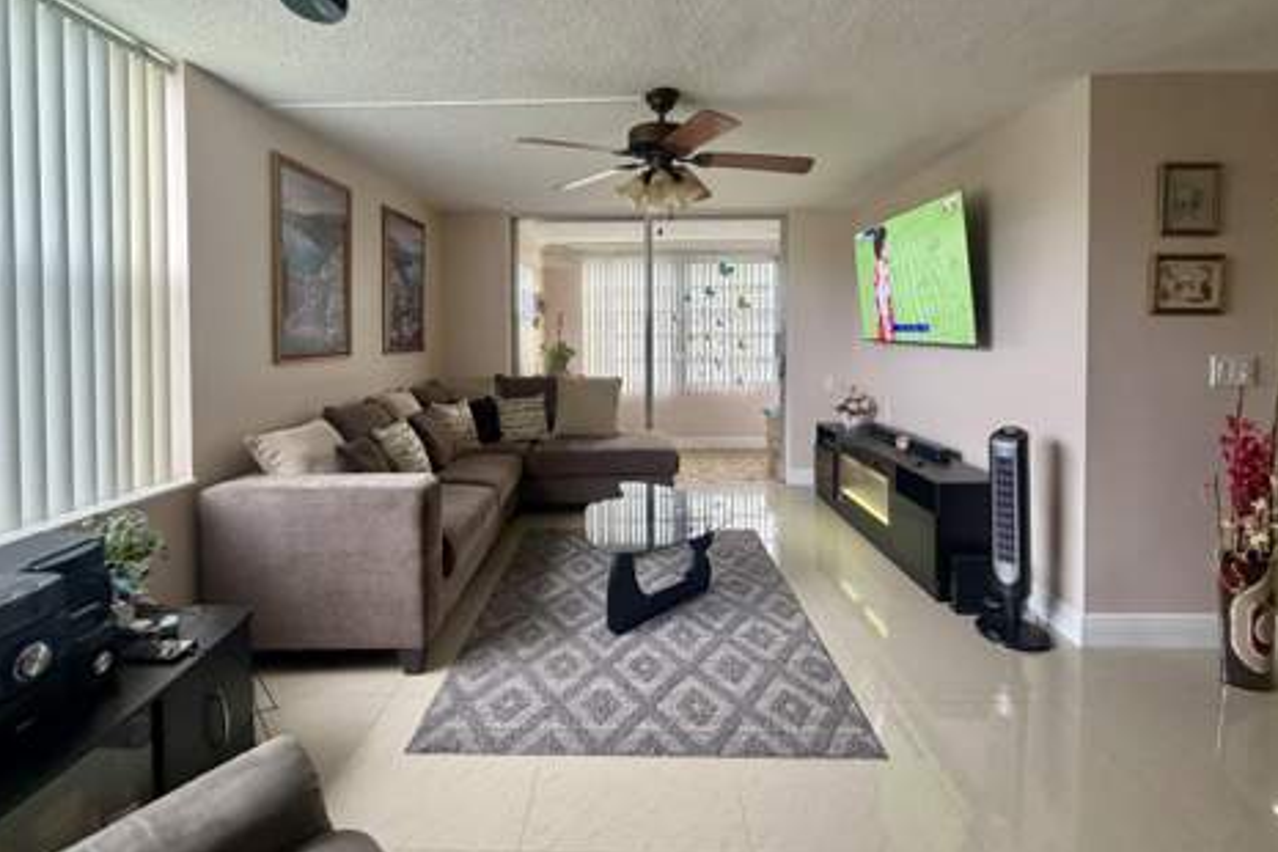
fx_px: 532
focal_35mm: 15
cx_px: 632
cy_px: 383
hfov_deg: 100.4
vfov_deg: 77.1
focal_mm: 2.22
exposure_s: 1/120
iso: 320
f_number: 2.2
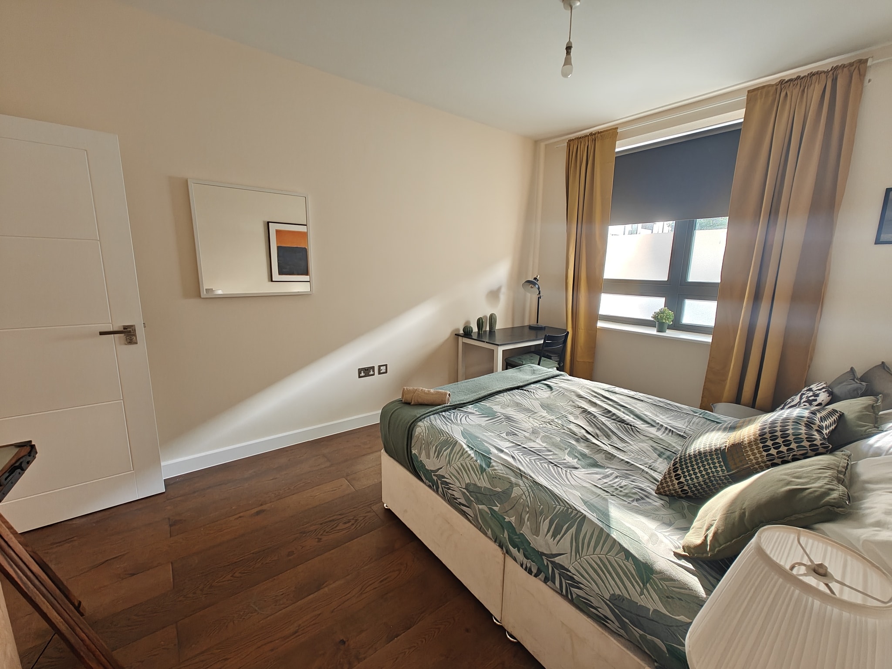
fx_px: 361
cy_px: 334
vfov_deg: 85.7
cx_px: 446
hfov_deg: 102.1
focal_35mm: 14
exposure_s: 1/29
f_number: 2.2
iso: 250
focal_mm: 2.62
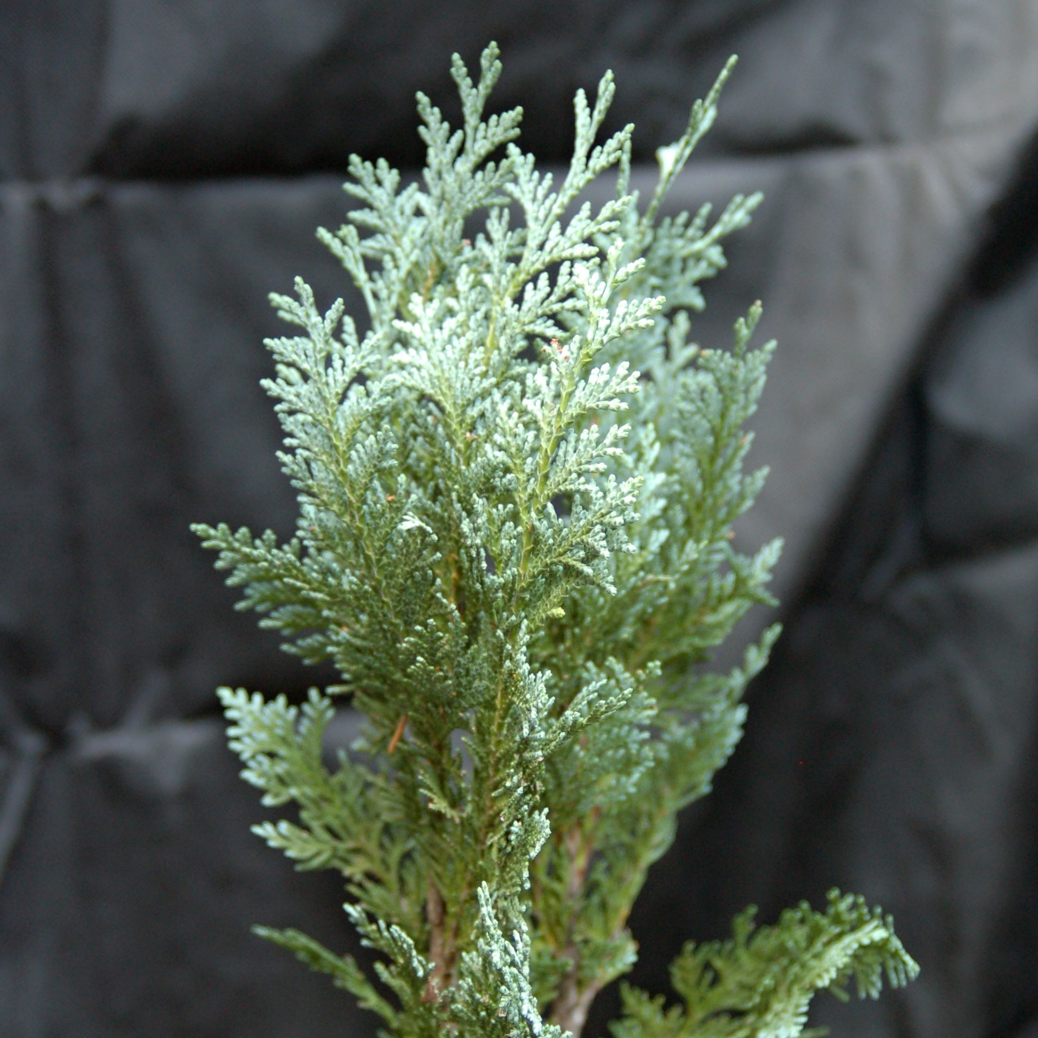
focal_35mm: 68
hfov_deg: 25.5
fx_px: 2295
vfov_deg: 25.5
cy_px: 532
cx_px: 523
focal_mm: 35
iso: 720
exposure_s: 1/125
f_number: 3.8
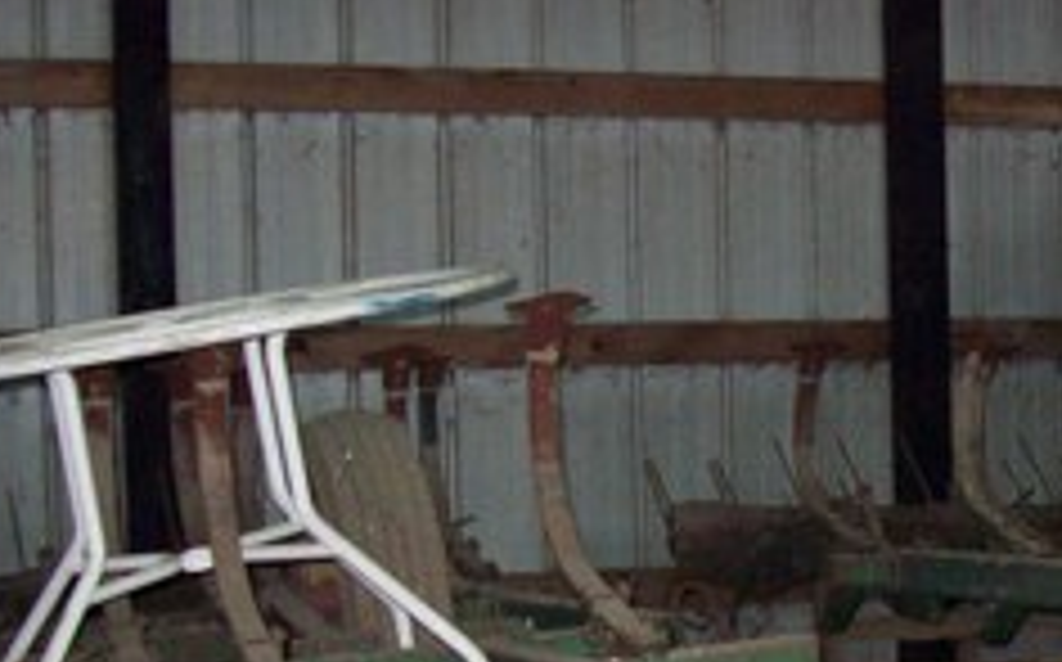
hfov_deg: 22.8
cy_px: 549
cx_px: 1008
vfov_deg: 14.7
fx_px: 2545
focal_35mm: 88
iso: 200
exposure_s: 1/64
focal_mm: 6
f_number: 2.7
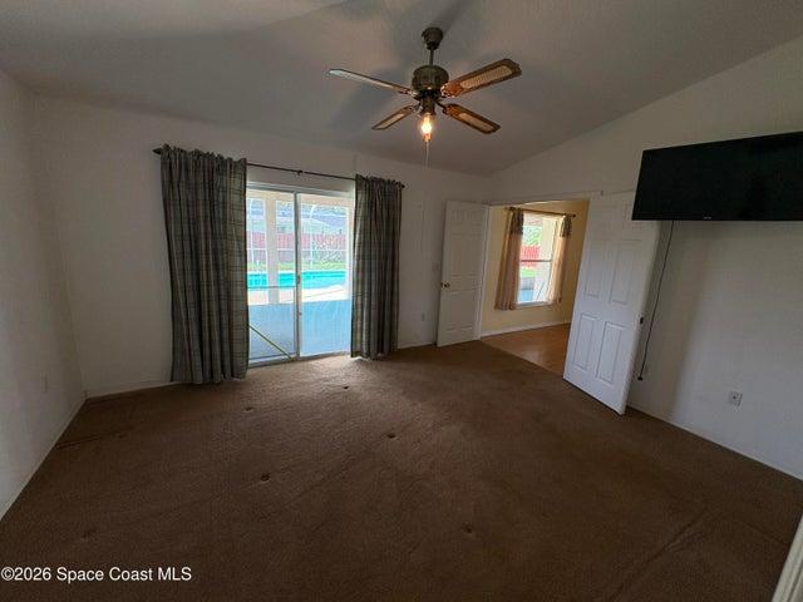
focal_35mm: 14
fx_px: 325
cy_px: 301
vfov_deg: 85.7
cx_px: 402
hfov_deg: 102.1
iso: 125
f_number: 2.2
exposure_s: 1/120
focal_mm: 2.22
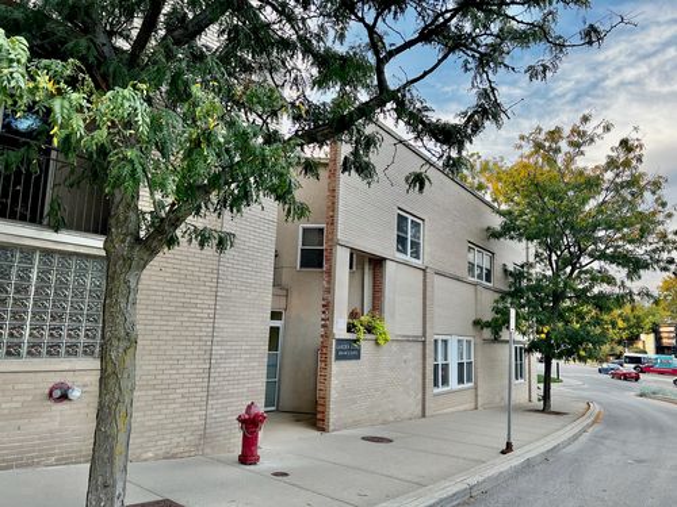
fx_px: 508
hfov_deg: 67.3
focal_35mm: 26
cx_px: 338
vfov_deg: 53.1
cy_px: 254
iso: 64
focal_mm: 5.7
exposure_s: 1/130
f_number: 1.5
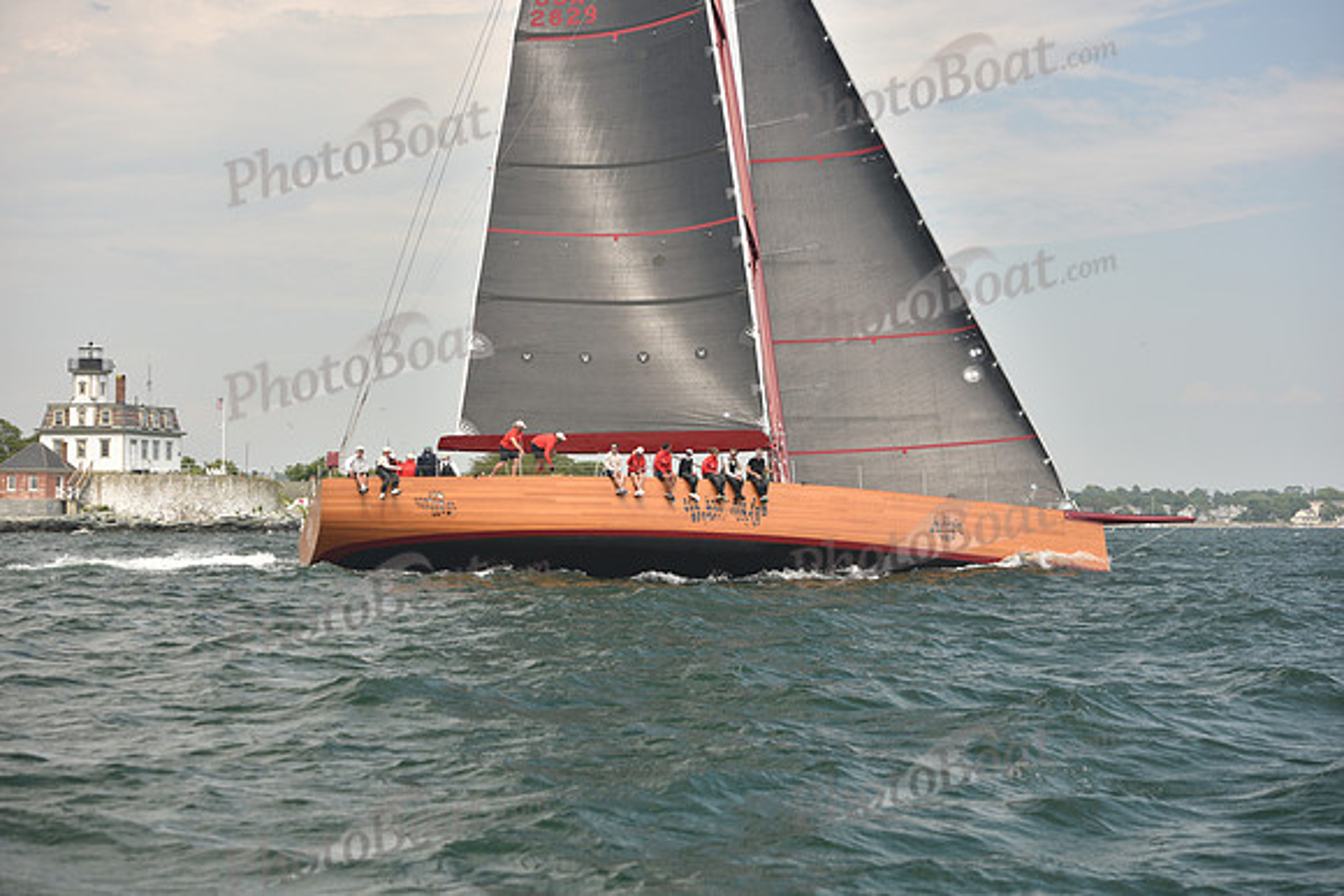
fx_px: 2614
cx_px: 672
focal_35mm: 70
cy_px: 448
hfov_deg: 28.8
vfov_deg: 19.5
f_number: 4.5
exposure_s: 1/640
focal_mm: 70
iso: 250
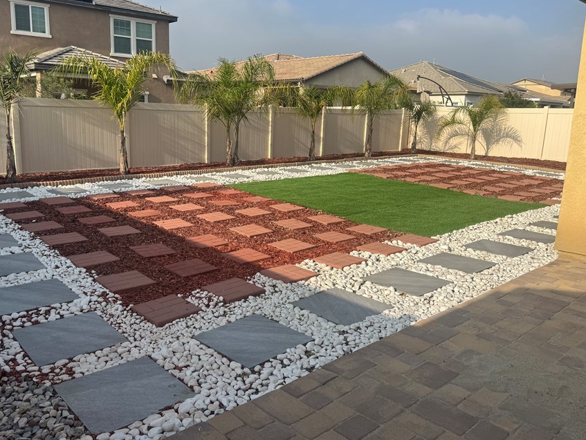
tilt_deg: -11.1
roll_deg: -1.6
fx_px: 491
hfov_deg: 61.3
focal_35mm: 29
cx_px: 244
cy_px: 208
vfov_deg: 48.2
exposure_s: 1/4049
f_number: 1.78
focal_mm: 6.76
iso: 80
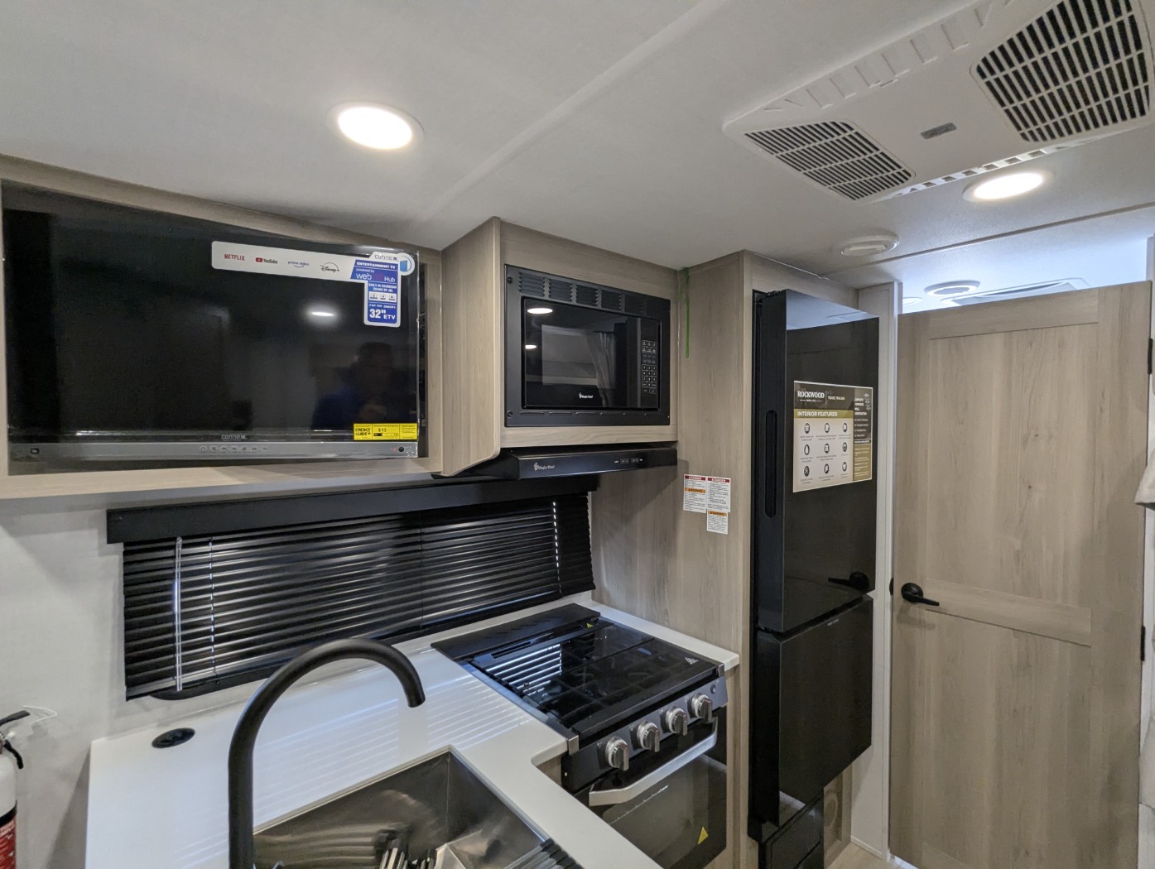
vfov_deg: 78.2
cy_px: 434
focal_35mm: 16
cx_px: 578
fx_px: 535
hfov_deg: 94.4
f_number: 2.2
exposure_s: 1/123
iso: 205
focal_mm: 2.35
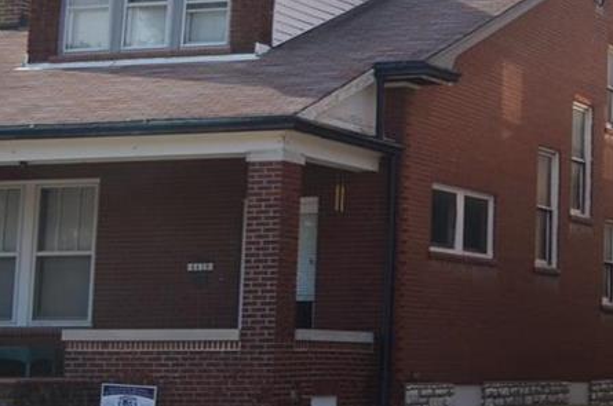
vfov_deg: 13.9
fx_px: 1649
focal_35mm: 97
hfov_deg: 17.8
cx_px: 1035
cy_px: 43
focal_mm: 18
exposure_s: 1/200
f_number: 8
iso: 100
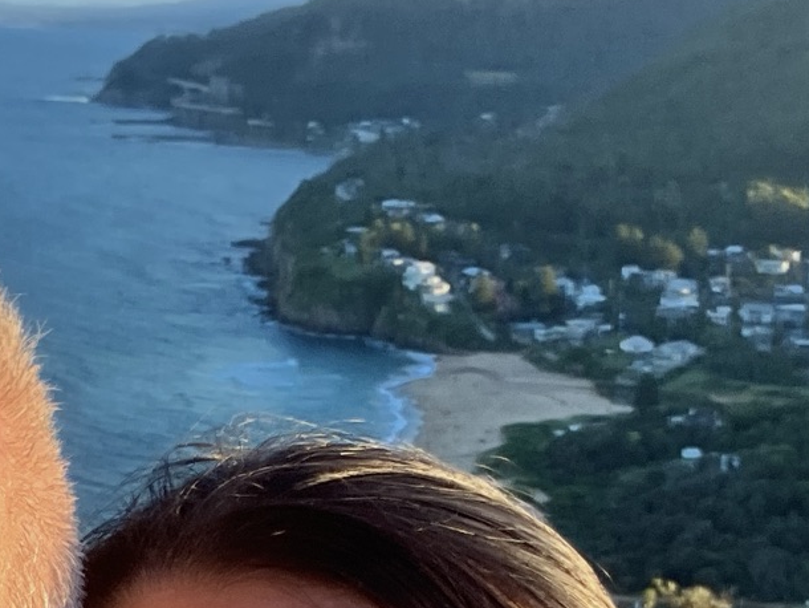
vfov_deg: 13.5
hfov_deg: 18.7
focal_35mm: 105
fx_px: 2455
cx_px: 313
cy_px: 824
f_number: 2.2
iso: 20
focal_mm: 2.87
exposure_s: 1/213
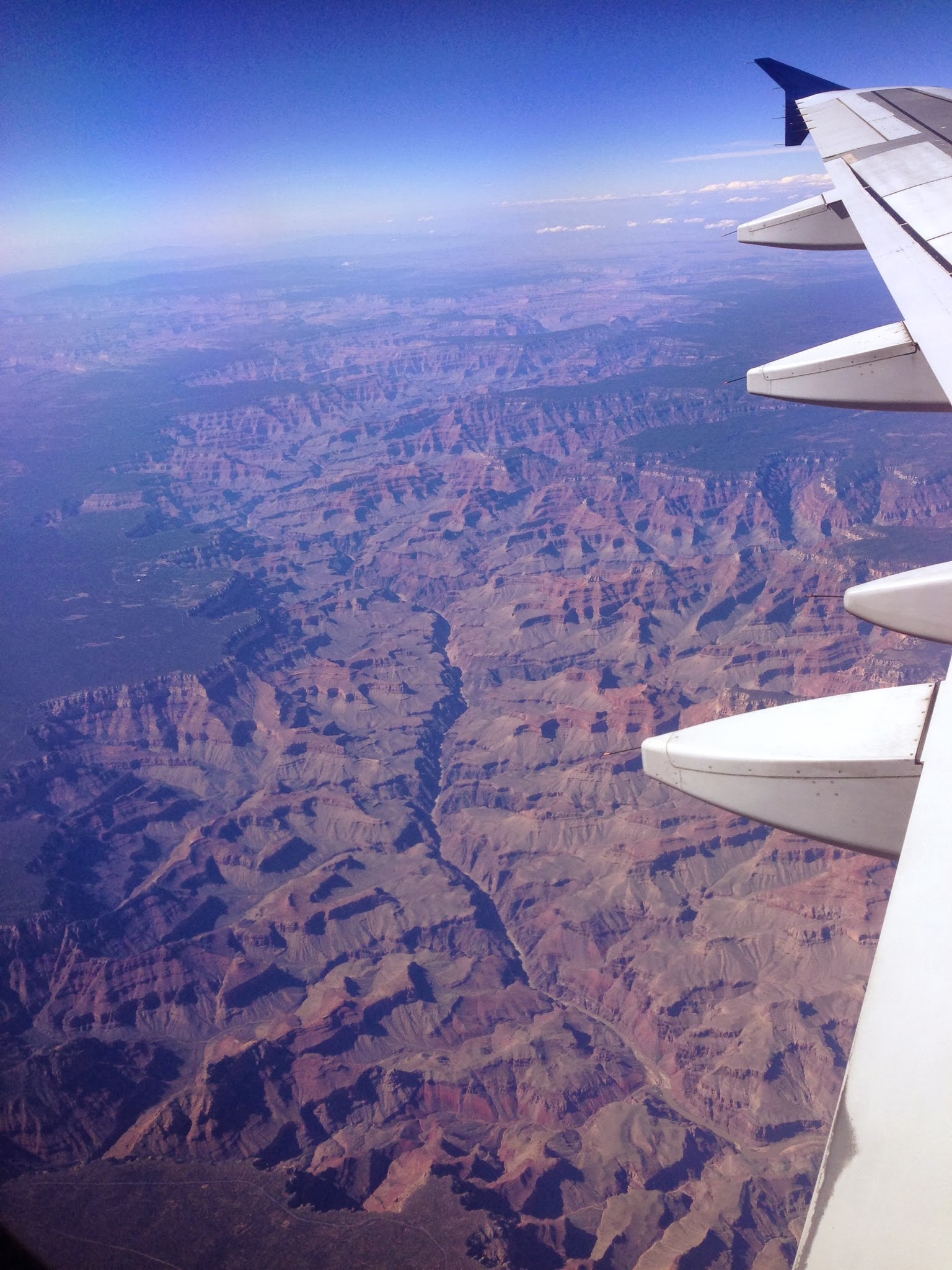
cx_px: 476
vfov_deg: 55.4
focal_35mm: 33
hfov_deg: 42.9
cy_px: 635
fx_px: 1210
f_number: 2.4
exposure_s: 1/2088
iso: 50
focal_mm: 4.12
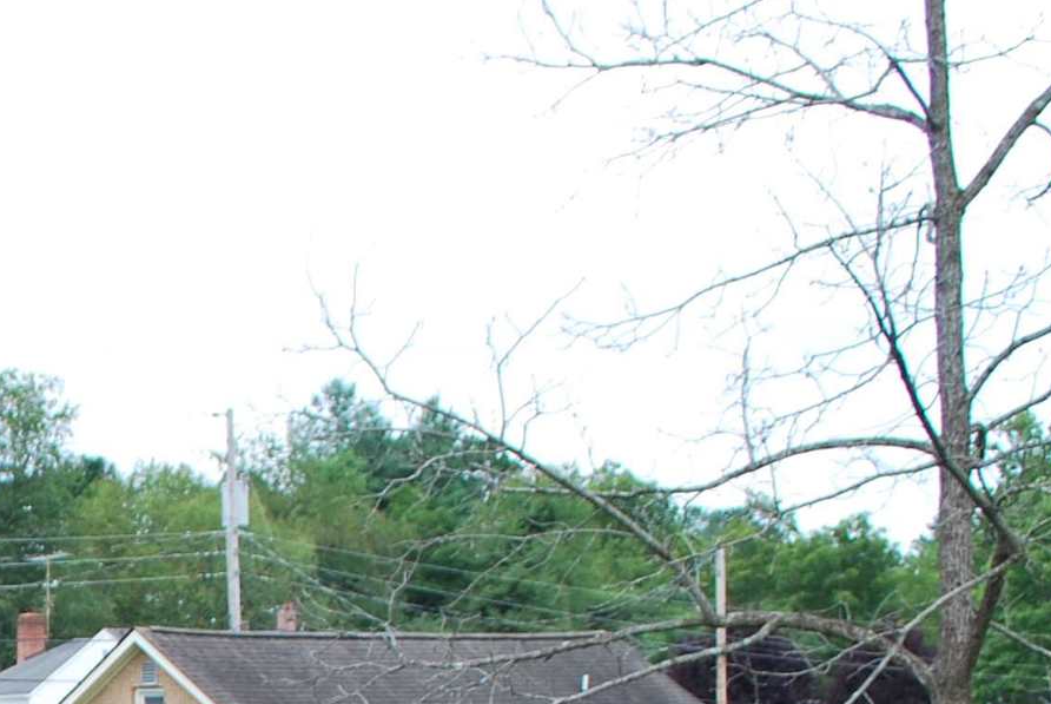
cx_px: -369
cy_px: 1114
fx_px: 2718
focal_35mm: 93
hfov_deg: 19.9
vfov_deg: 13.7
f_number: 5.6
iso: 100
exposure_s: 1/125
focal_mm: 18
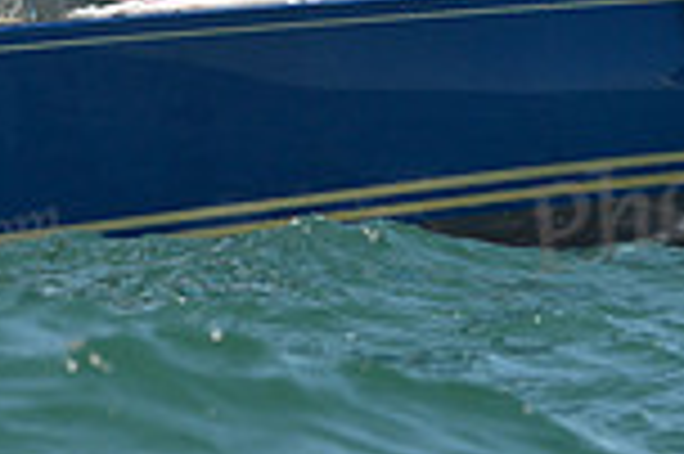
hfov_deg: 2.5
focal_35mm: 839
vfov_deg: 1.6
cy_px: -11
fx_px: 15924
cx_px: 297
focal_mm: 220
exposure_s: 1/1250
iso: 280
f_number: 6.3
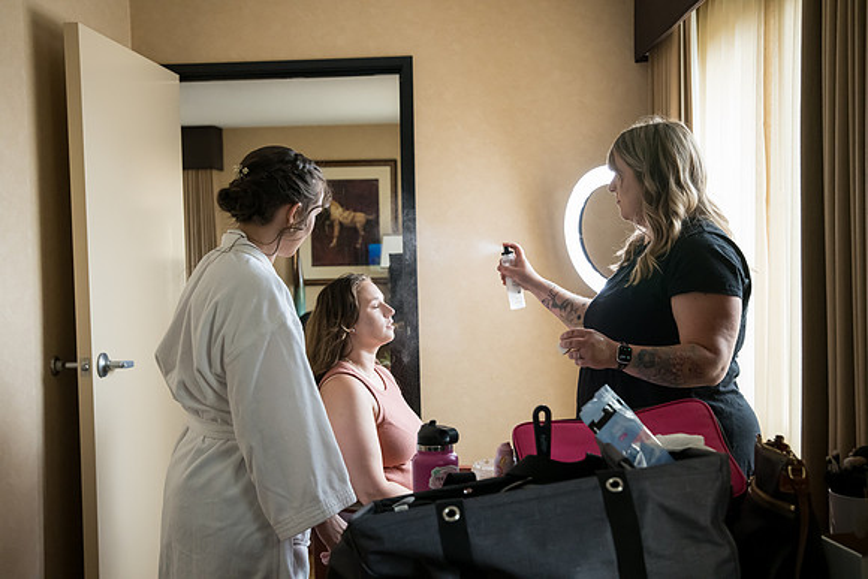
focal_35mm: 44
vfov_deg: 30.5
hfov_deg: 44.5
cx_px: 434
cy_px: 290
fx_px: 1061
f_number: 4
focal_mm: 44
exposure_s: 1/320
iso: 3200
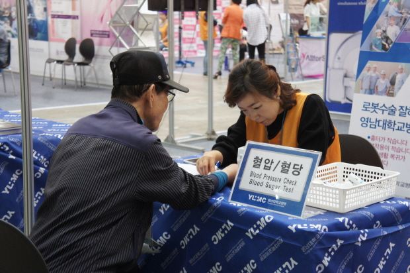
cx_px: 205
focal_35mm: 66
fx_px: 751
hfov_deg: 30.5
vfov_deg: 20.6
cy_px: 136
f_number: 5
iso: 1600
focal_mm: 44
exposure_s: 1/80
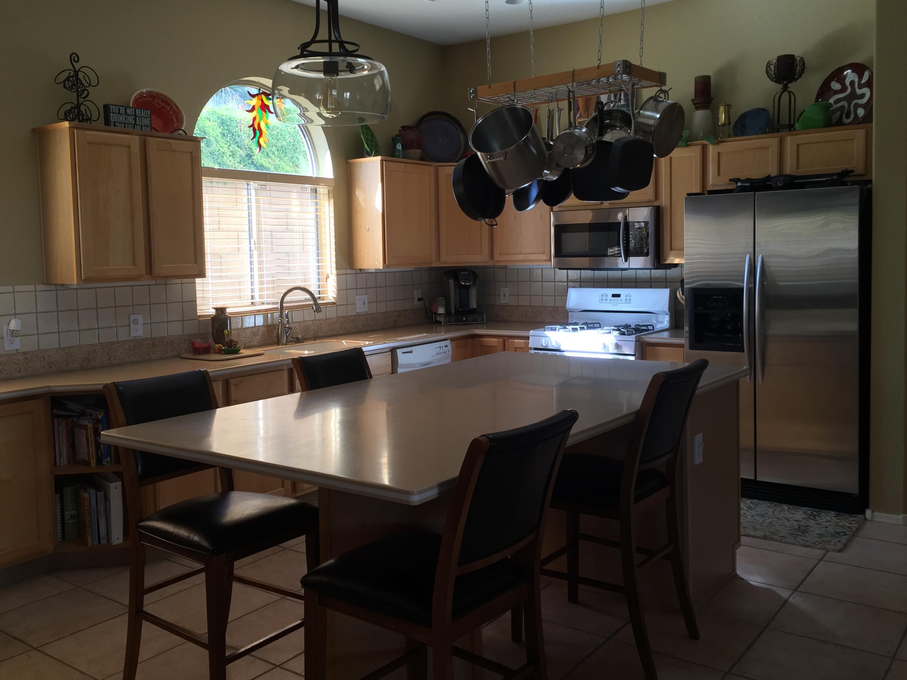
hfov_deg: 56.7
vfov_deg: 44.1
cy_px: 307
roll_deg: +1.2
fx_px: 838
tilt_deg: -4.1
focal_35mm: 32
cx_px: 411
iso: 40
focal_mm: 4.15
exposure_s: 1/60
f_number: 2.2
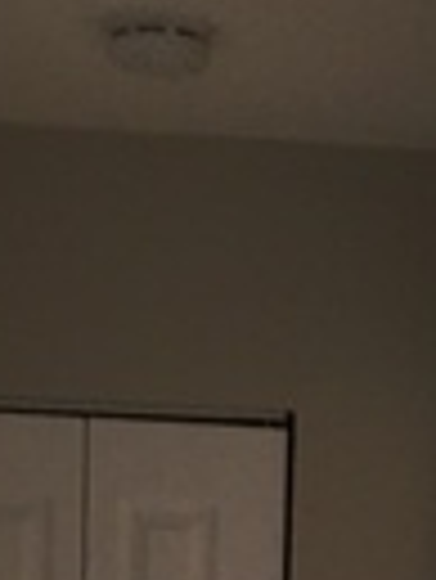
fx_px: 2515
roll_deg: -1.3
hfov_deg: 9.8
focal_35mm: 150
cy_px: 1135
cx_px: 414
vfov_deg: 11.8
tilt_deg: -6.5
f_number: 2.2
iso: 100
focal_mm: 4.15
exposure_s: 1/30
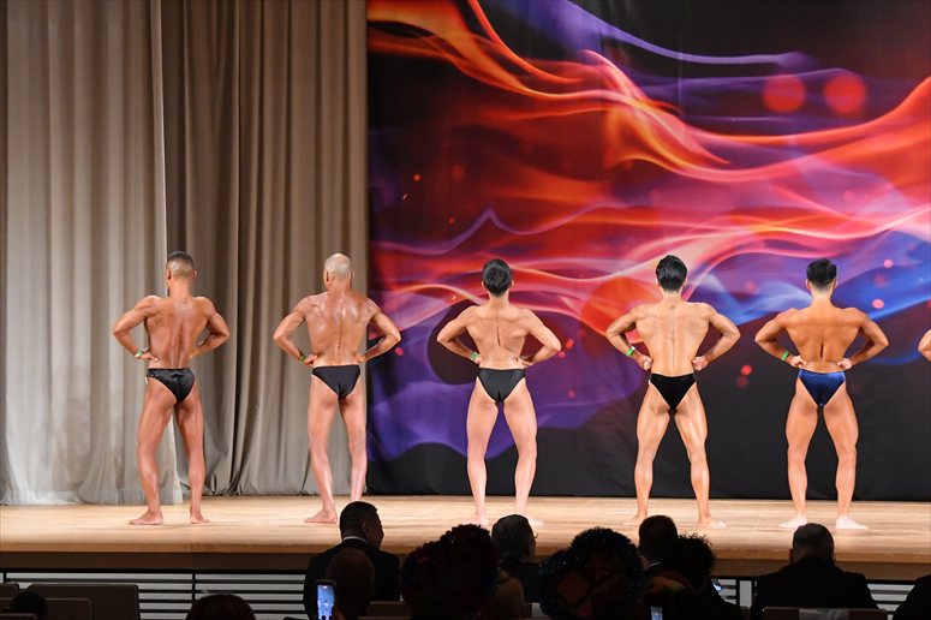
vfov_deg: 11.1
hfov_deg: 16.7
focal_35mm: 123
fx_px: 3179
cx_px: 466
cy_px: 310
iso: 6400
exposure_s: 1/400
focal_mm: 82
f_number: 5.6
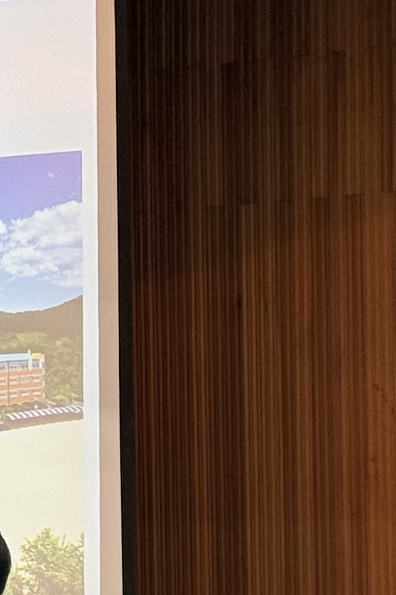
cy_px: 661
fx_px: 3433
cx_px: -631
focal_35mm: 208
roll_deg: +0.9
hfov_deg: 6.2
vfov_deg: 9.8
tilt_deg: -1.1
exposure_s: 1/60
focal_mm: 6.76
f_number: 1.78
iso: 50
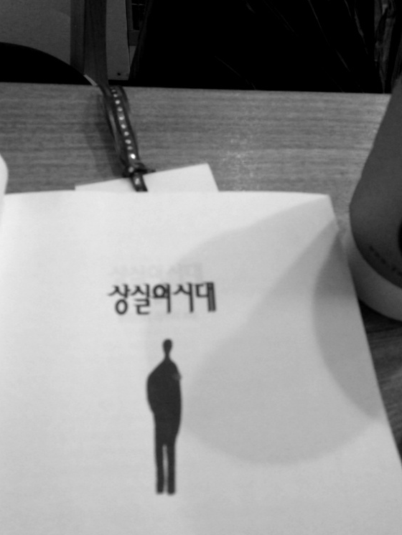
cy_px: 269
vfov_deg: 53.9
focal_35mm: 34
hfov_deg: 41.8
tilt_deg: -57.8
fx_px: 526
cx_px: 199
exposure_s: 1/20
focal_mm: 4.12
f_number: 2.4
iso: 250
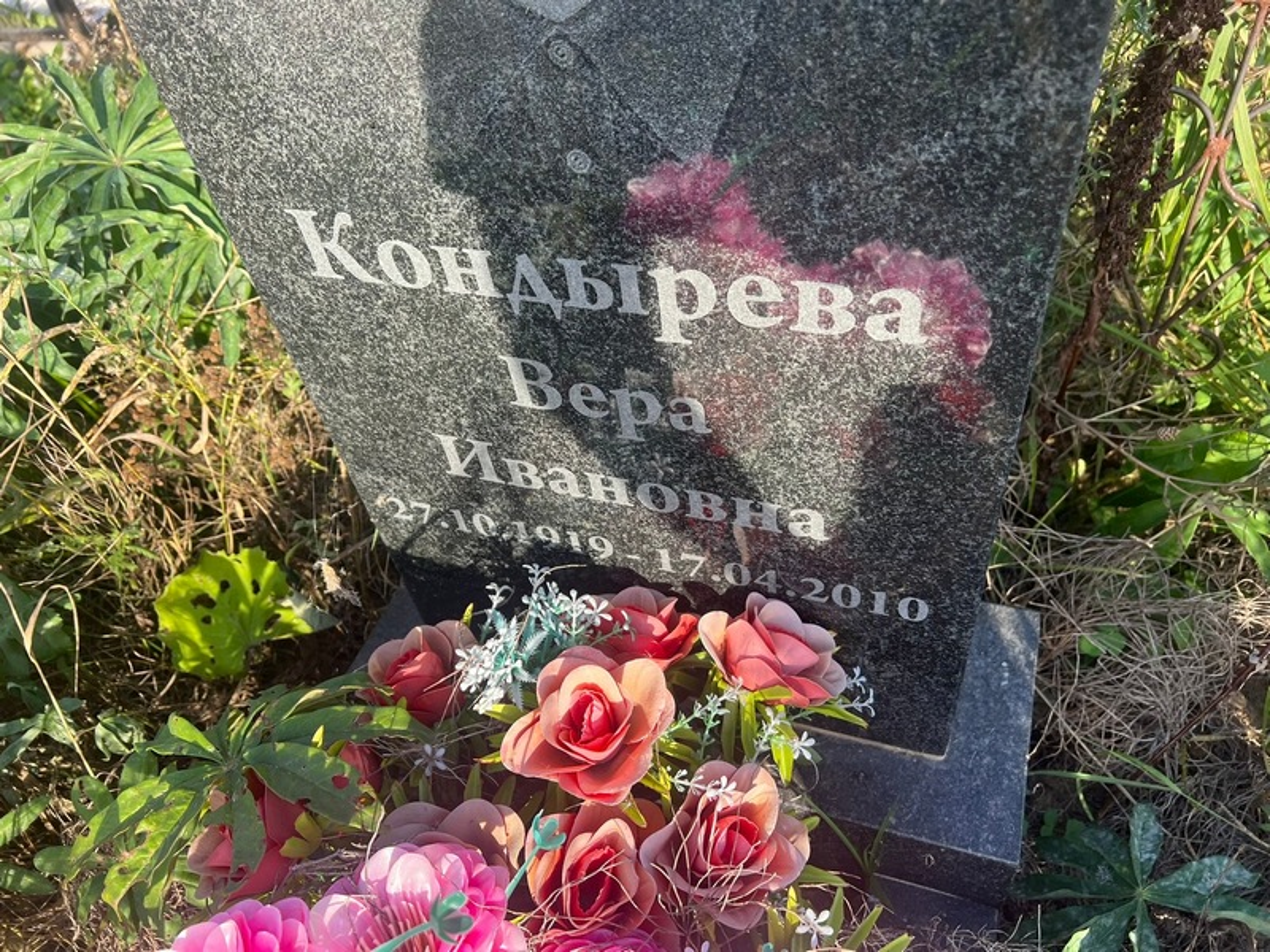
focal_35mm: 26
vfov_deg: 53.1
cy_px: 476
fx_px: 954
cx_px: 635
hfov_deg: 67.3
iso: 50
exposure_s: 1/723
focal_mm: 5.7
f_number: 1.5
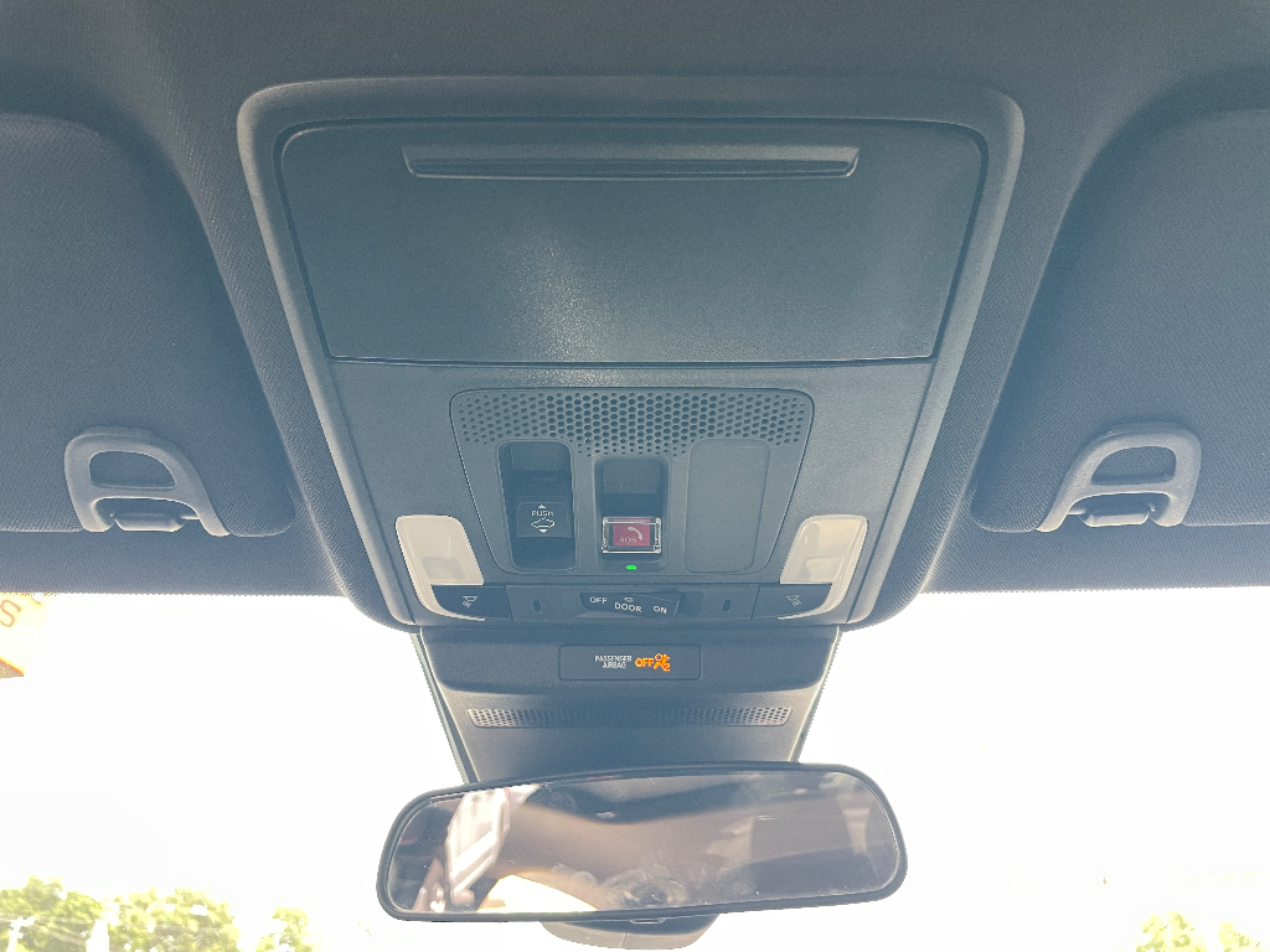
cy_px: 476
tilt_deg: +37.8
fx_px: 954
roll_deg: +0.0
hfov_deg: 67.3
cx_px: 635
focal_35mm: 26
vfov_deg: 53.1
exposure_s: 1/60
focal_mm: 4.2
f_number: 1.6
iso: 200
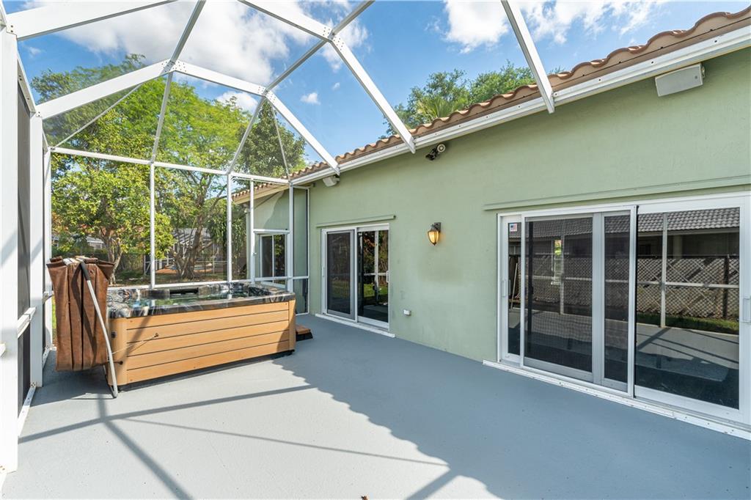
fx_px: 334
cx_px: 376
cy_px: 250
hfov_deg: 96.8
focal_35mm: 16
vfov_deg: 73.7
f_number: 9
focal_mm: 16
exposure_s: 1/100
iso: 200
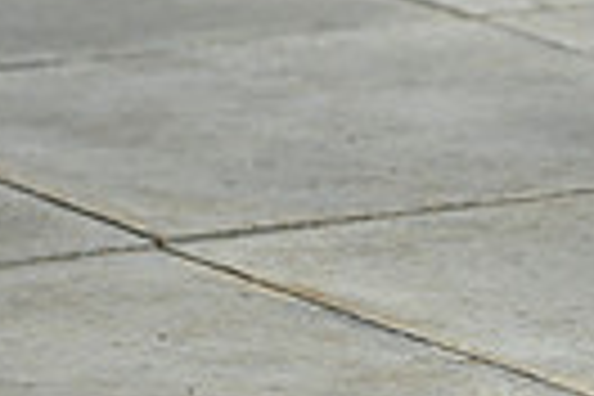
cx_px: 1161
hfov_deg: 2.8
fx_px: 11929
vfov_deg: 1.9
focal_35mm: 723
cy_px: -385
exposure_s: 1/1250
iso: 200
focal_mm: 165
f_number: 4.5
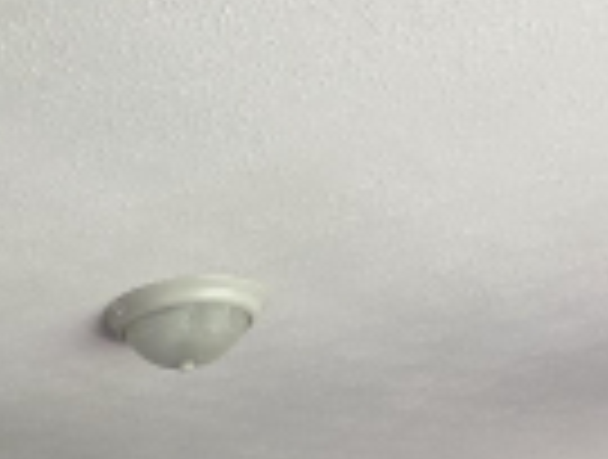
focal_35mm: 64
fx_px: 1127
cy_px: 810
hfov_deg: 26.9
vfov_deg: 18.4
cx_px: -115
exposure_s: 1/60
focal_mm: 2.2
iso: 200
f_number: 1.9
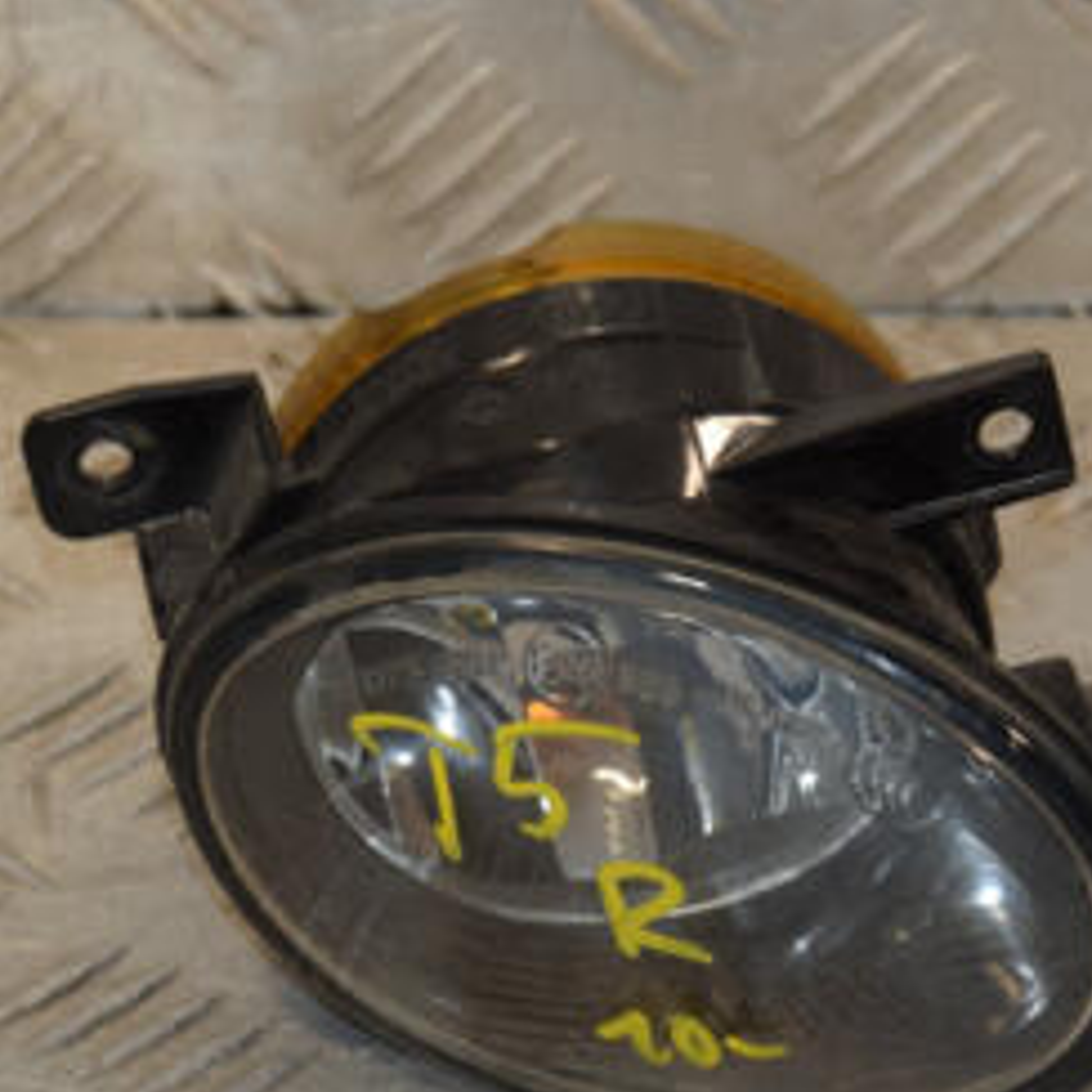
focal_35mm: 282
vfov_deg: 6.2
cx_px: 443
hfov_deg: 6.2
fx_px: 10065
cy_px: 783
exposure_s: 1/200
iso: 800
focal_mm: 90
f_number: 7.1
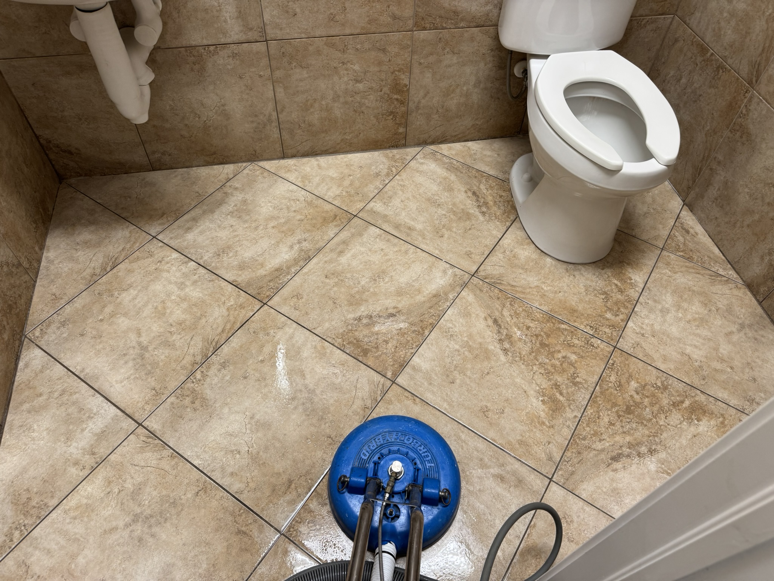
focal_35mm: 24
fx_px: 537
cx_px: 387
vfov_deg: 56.8
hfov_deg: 71.6
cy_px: 290
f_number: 1.78
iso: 125
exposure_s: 1/60
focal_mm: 6.76
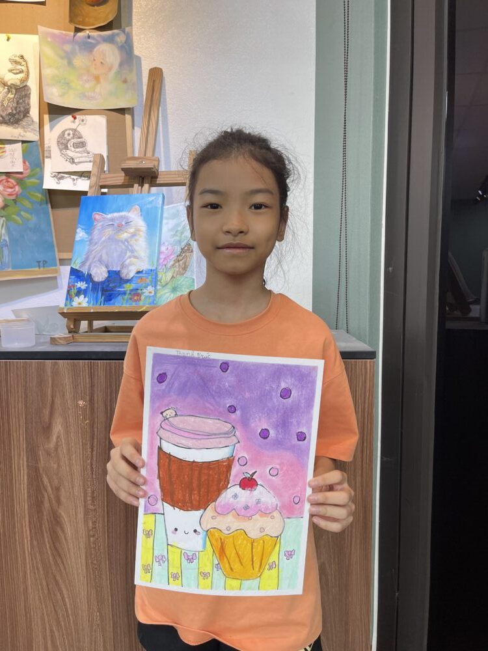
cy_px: 326
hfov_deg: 54.9
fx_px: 470
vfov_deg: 69.4
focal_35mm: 25
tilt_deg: -4.5
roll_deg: +1.3
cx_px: 244
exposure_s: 1/100
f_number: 1.6
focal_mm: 5.1
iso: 100
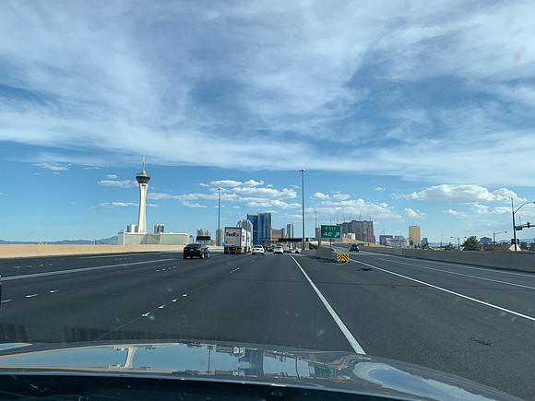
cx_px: 268
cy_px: 200
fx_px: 402
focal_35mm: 26
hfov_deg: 67.3
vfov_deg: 53.1
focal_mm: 4.25
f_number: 1.8
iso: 25
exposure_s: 1/2033
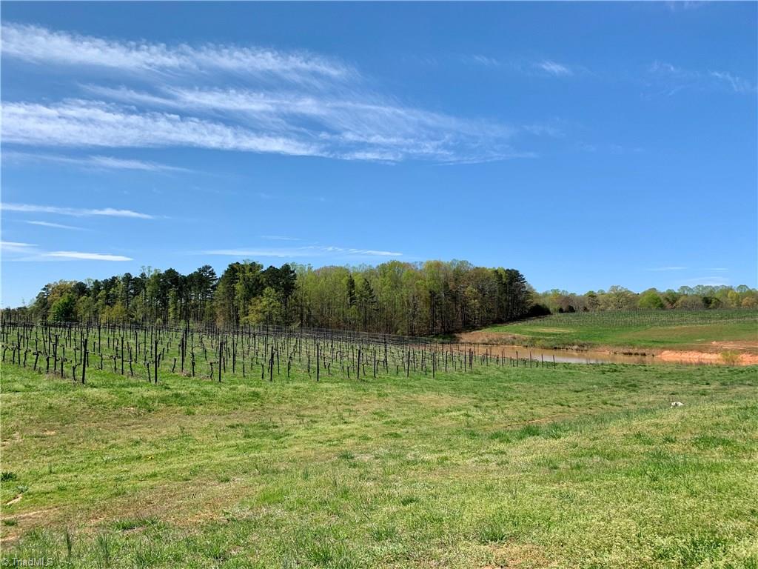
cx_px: 379
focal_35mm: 26
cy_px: 284
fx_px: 569
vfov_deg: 53.1
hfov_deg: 67.3
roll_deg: -0.1
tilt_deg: +3.0
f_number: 1.8
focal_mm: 4.25
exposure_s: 1/2481
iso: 25
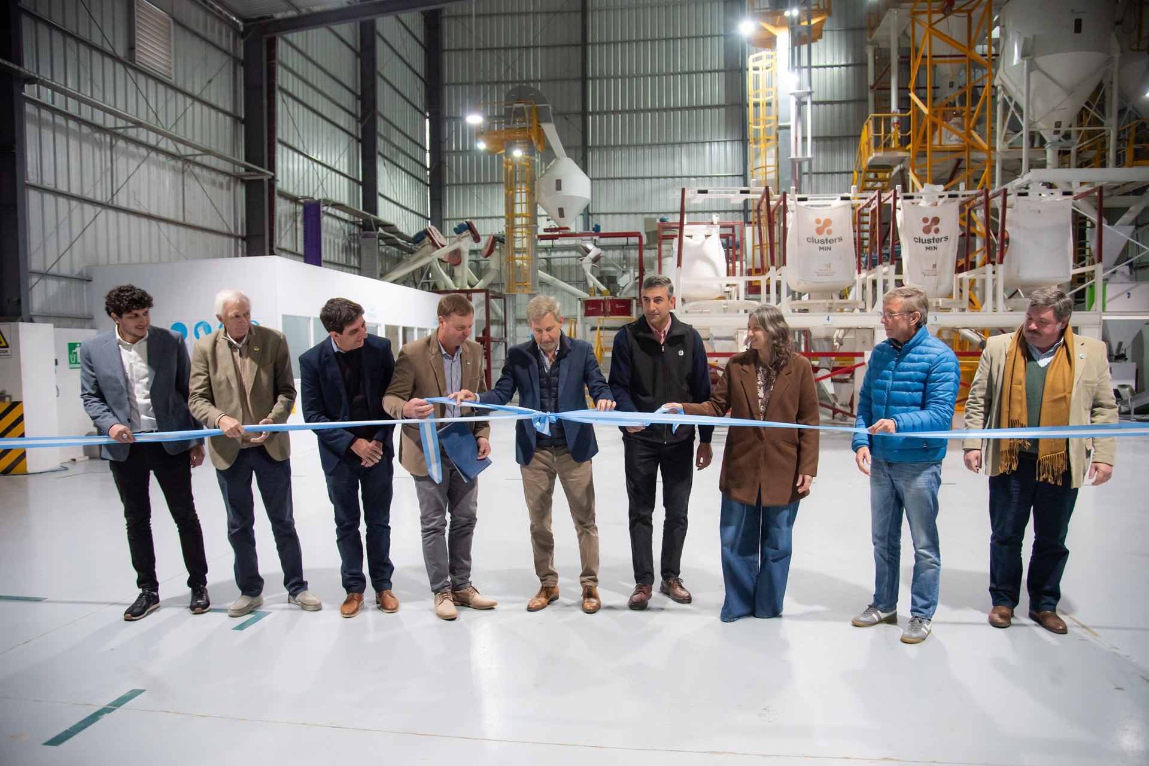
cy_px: 383
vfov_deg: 53.2
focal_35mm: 24
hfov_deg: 73.7
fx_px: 766
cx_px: 574
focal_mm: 24
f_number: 4
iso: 1250
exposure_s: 1/400
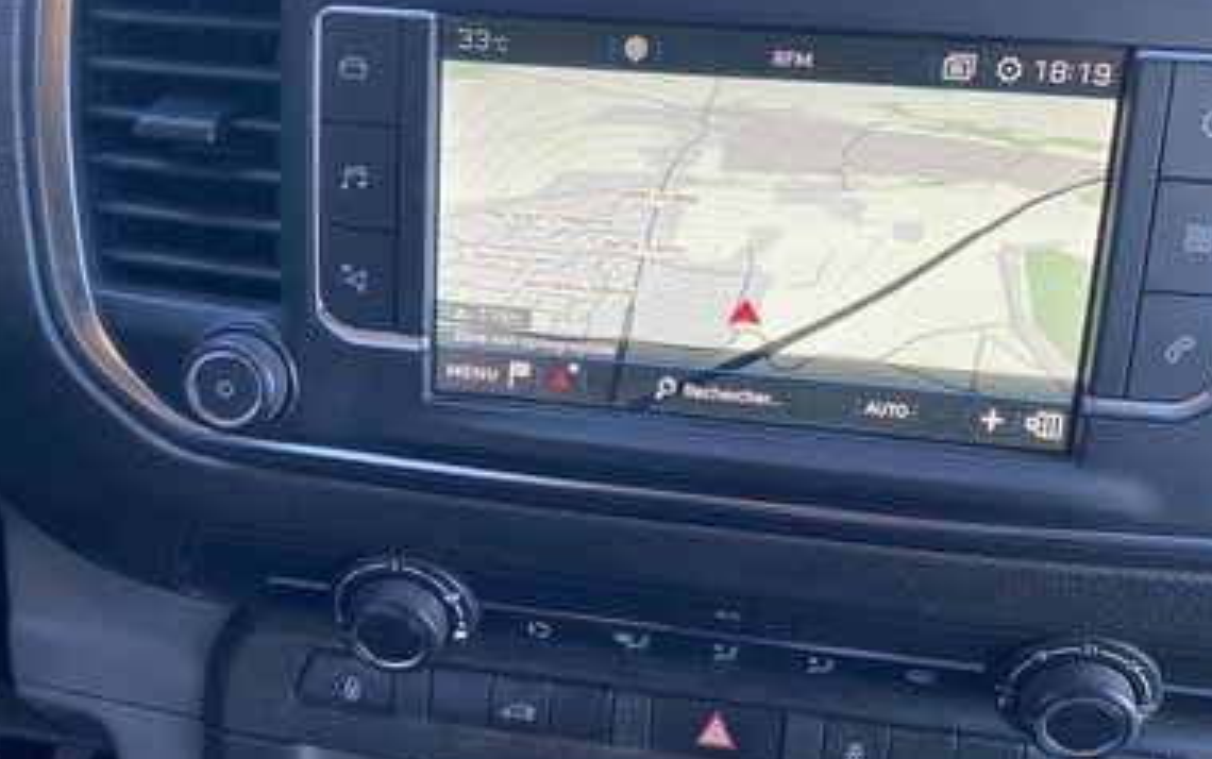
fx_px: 1223
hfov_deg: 52.7
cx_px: 584
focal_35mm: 37
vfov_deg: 34.5
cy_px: 340
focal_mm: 4.25
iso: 80
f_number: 1.8
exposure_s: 1/121
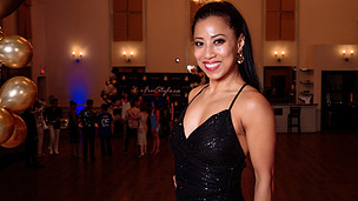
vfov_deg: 21.4
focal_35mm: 56
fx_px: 532
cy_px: 109
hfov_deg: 37.2
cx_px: 201
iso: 125
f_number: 5.6
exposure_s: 1/60
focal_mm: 27.5
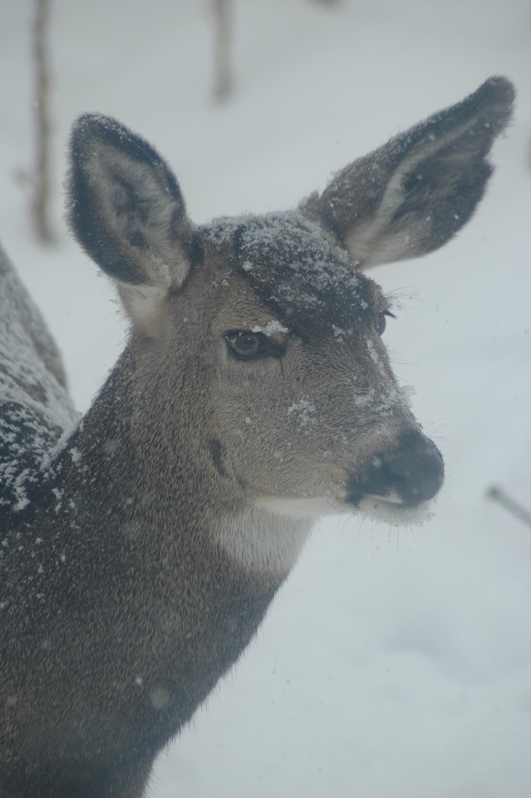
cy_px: 399
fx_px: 5652
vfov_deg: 8.1
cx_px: 266
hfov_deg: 5.4
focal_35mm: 255
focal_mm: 170
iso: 200
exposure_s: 1/500
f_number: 5.6
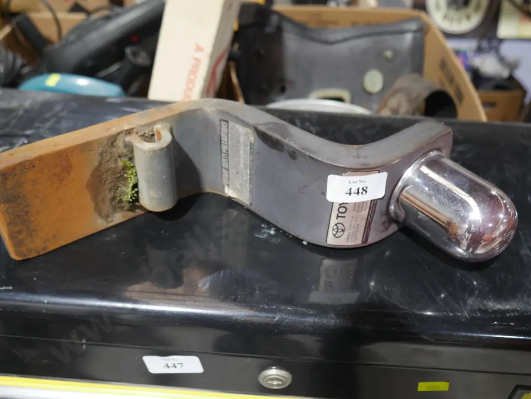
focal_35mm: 32
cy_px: 200
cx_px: 266
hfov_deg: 56.8
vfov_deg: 44.2
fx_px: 491
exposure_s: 1/60
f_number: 3.6
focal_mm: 16
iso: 800
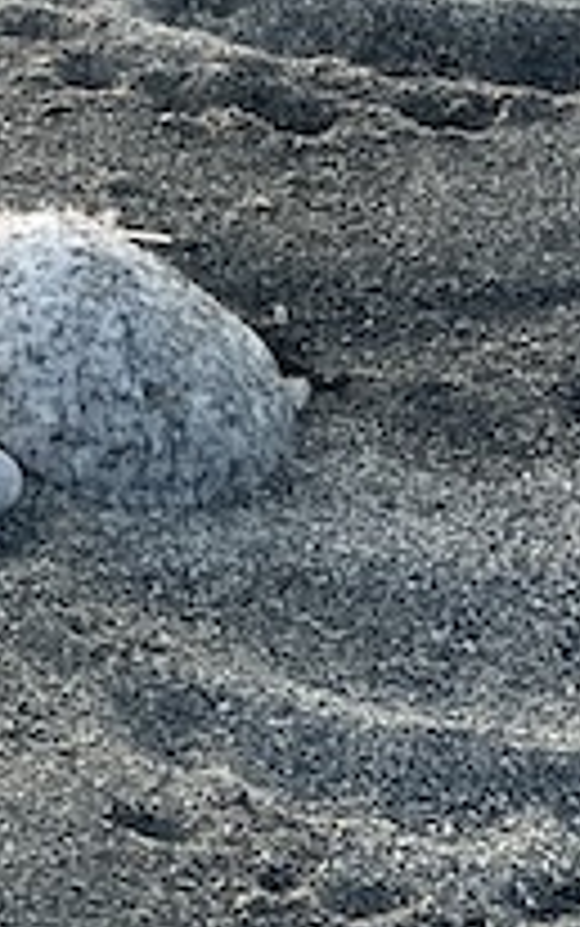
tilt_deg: -27.7
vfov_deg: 11.7
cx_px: -1362
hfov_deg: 6.5
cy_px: 290
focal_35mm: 178
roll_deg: -1.4
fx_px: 4496
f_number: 1.6
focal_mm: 4.2
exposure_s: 1/121
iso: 100
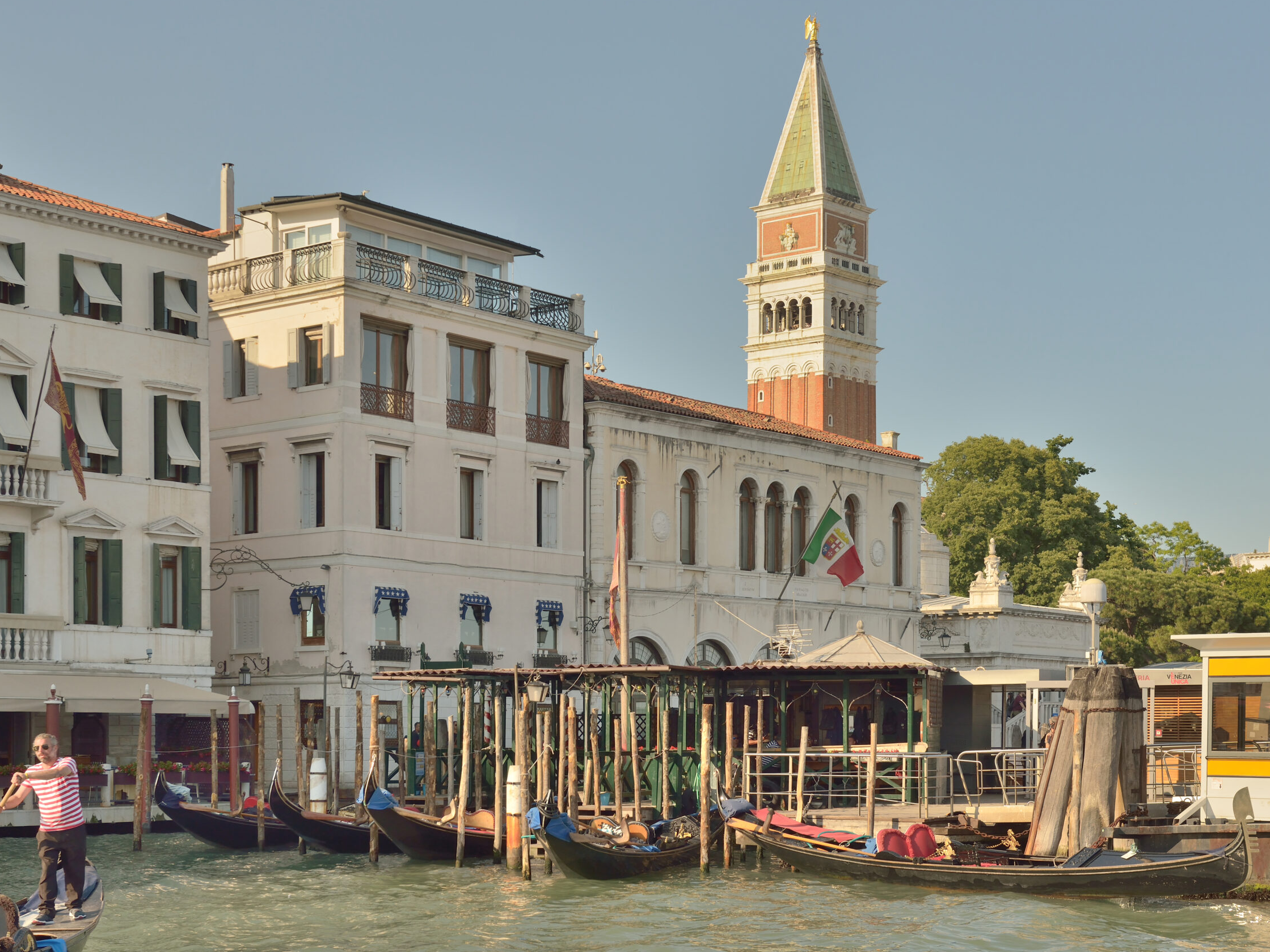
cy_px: 481
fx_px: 2018
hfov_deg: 34.9
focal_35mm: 55
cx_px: 565
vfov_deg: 26.6
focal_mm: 50
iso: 280
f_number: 7.1
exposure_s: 1/1000
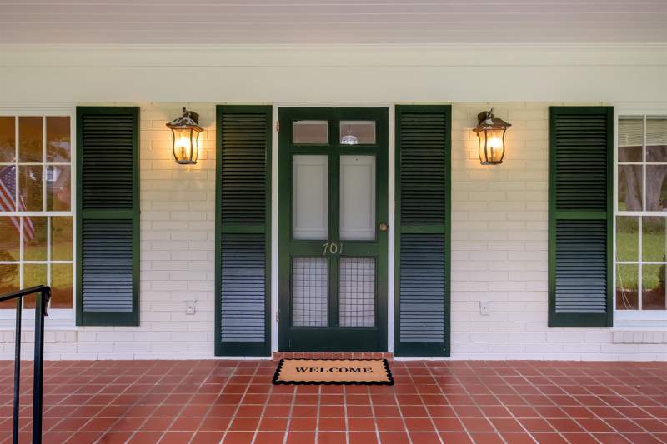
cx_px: 334
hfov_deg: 78.6
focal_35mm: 22
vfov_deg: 57.2
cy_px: 222
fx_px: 408
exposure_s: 1/55
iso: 640
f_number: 8
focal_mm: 14.5
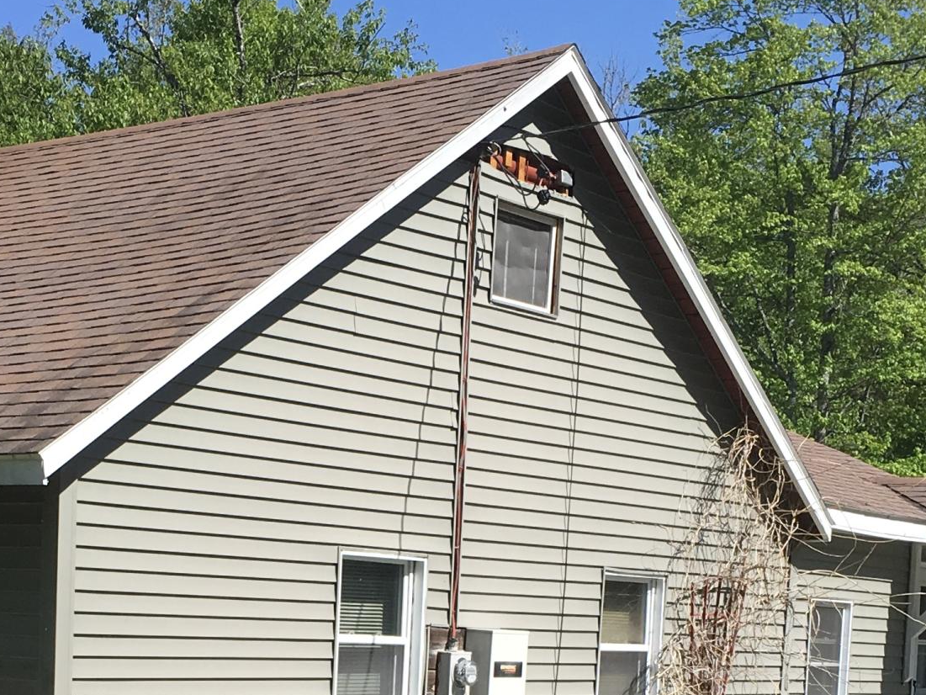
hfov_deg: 24.5
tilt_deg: -5.2
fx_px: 2114
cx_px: 256
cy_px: 786
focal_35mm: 79
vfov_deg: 17.9
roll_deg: -1.2
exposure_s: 1/1374
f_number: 2.2
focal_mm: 4.15
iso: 25
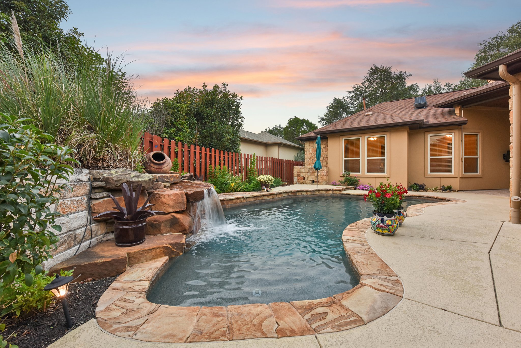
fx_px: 203
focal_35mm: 14
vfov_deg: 81.2
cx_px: 260
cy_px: 174
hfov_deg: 104.3
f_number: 8
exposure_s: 1/15
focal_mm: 14
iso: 450
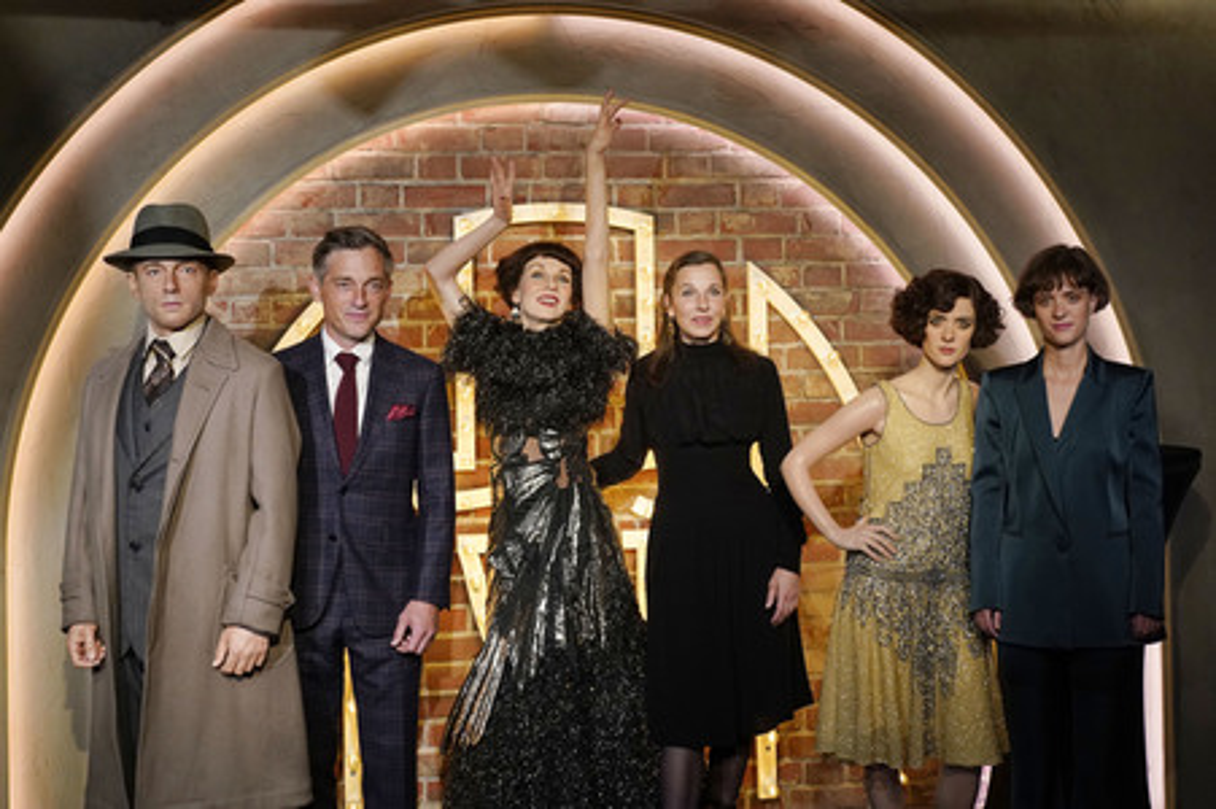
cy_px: 404
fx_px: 1283
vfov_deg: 35.0
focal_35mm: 38
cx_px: 608
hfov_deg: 50.7
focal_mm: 38
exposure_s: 1/100
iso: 2000
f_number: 4
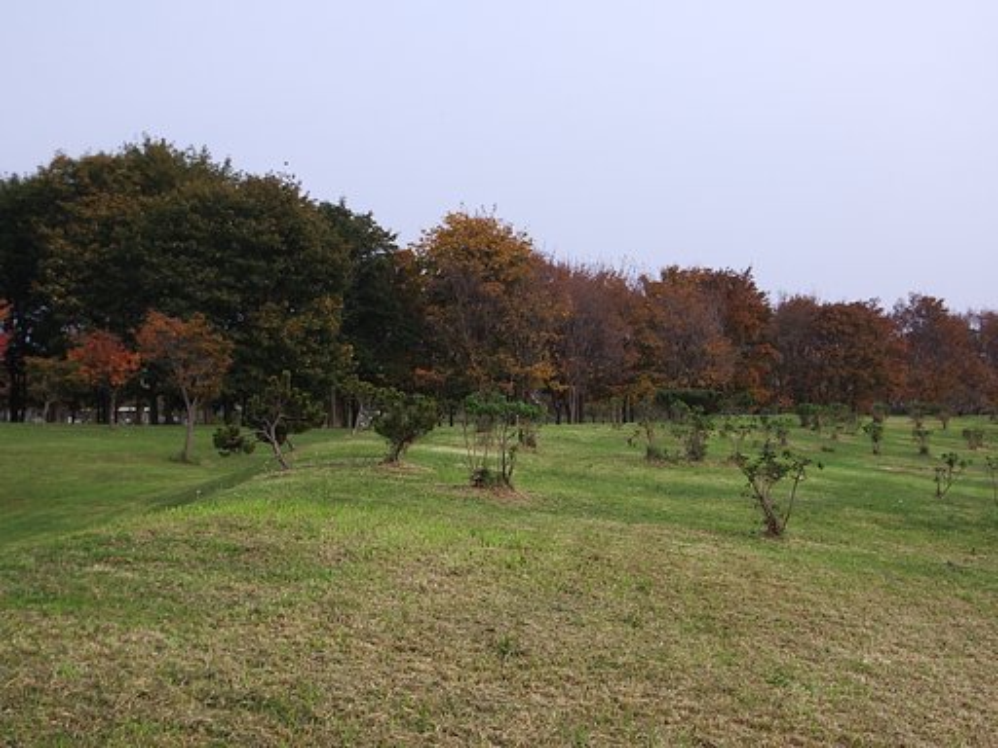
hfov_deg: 38.2
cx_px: 499
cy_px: 374
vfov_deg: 29.1
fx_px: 1442
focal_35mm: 50
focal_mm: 8.2
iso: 50
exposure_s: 1/200
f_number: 5
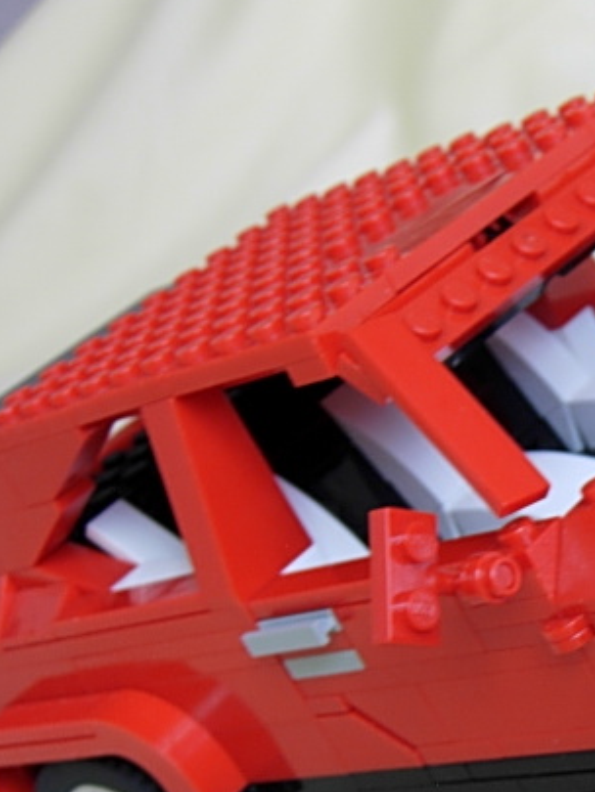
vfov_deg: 21.2
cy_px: 675
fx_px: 2084
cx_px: 802
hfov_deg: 15.4
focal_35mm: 91
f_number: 2.7
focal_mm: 7.5
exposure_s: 1/11.3
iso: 50
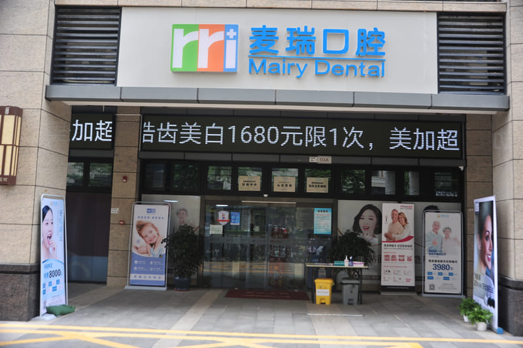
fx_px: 450
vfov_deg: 42.3
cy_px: 174
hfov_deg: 60.3
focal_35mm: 31
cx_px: 262
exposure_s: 1/160
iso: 200
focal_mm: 31
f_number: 5.6
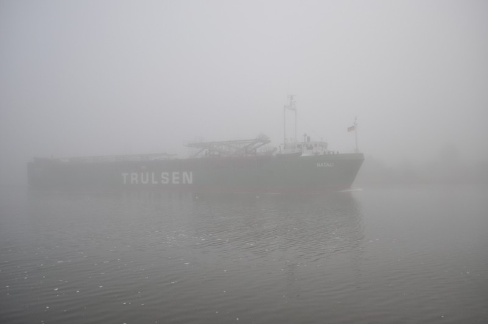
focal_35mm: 27
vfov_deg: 47.8
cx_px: 244
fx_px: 365
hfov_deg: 67.5
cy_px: 162
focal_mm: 18
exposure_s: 1/1250
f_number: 4
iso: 400
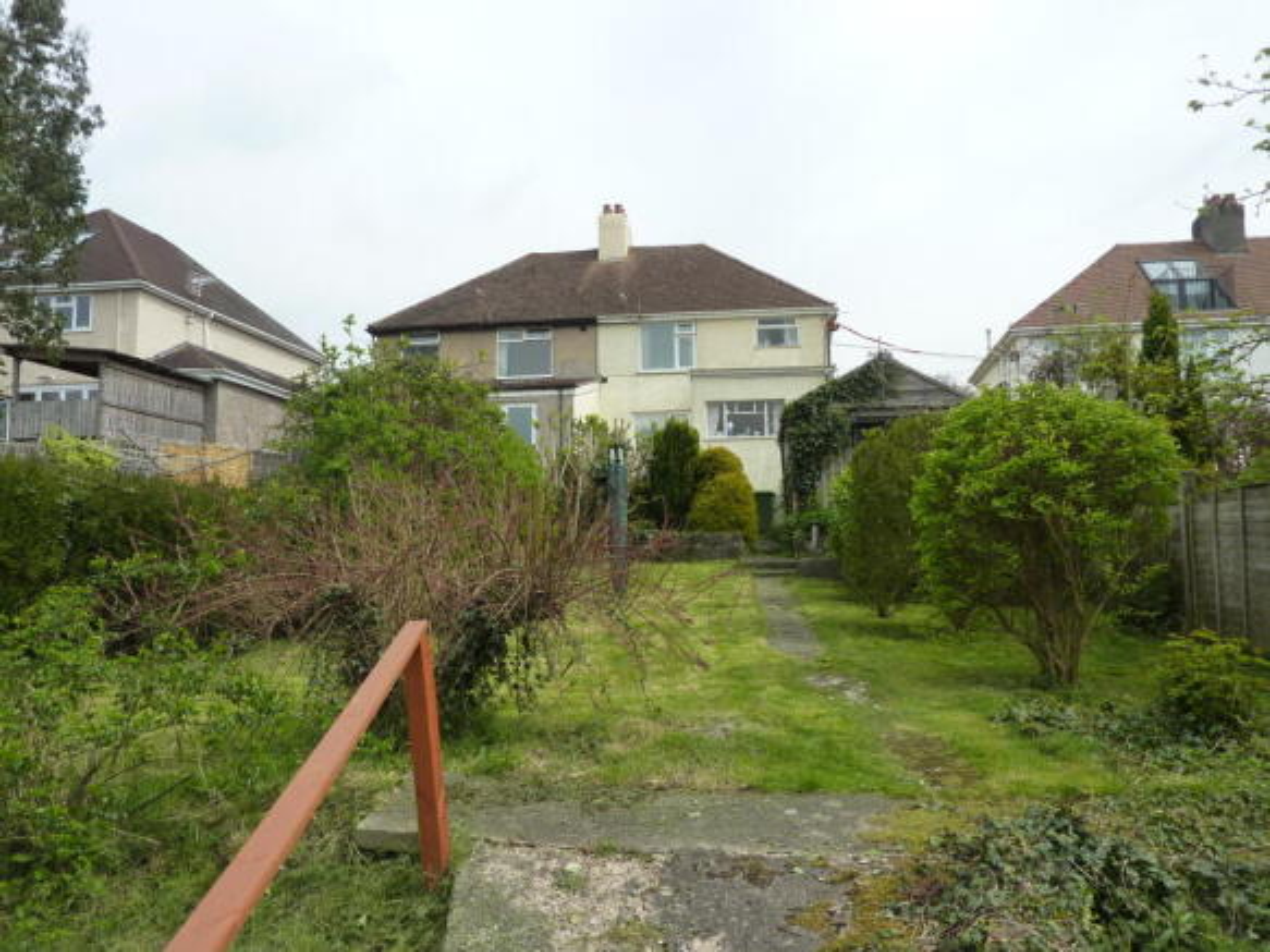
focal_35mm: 25
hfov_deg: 69.4
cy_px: 476
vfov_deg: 54.9
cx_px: 635
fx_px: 917
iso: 125
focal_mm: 4.1
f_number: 4
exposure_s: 1/500
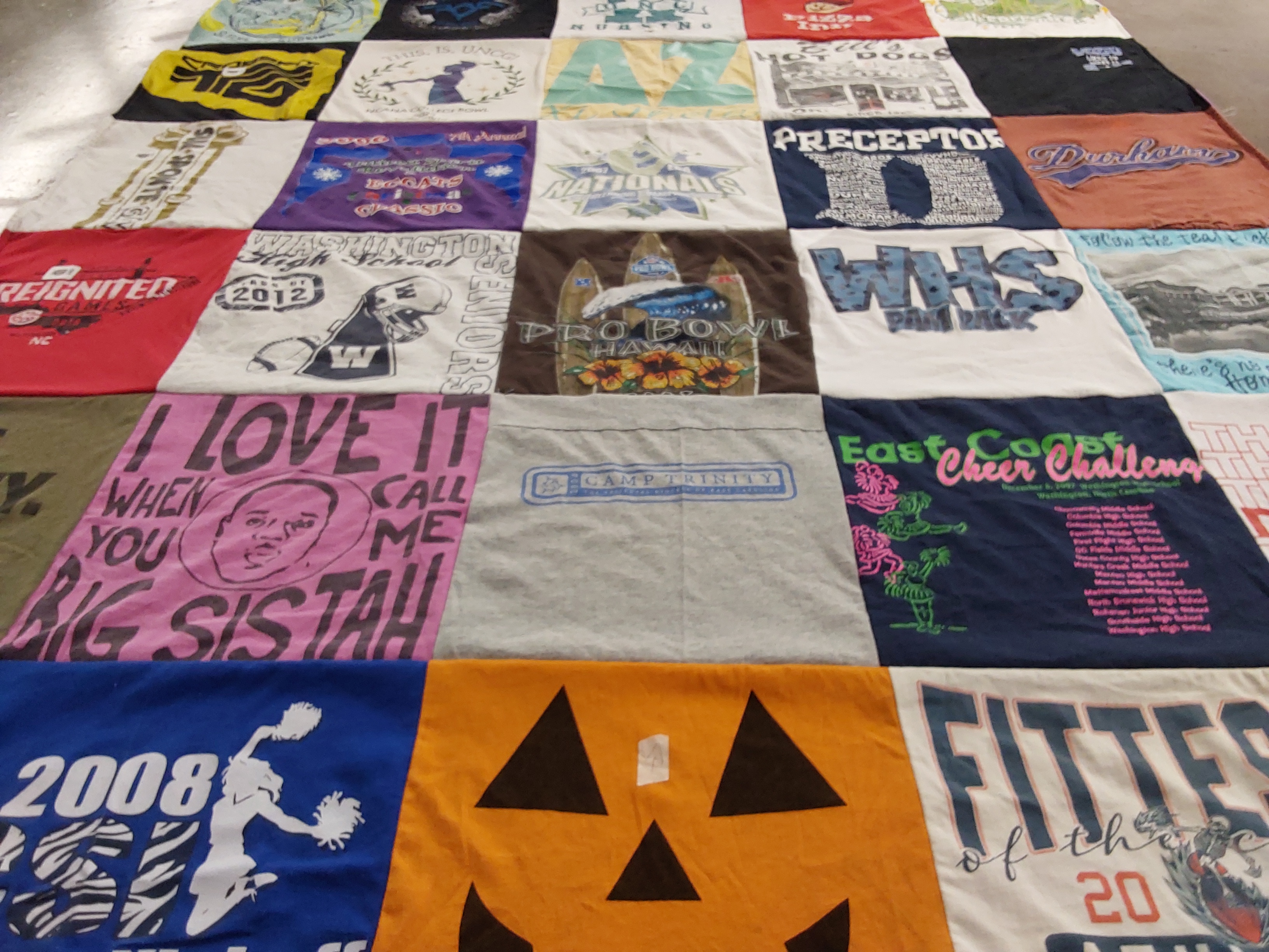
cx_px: 634
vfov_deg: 49.7
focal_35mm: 28
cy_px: 476
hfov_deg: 63.4
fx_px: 1026
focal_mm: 2.91
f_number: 1.9
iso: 100
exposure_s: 1/60
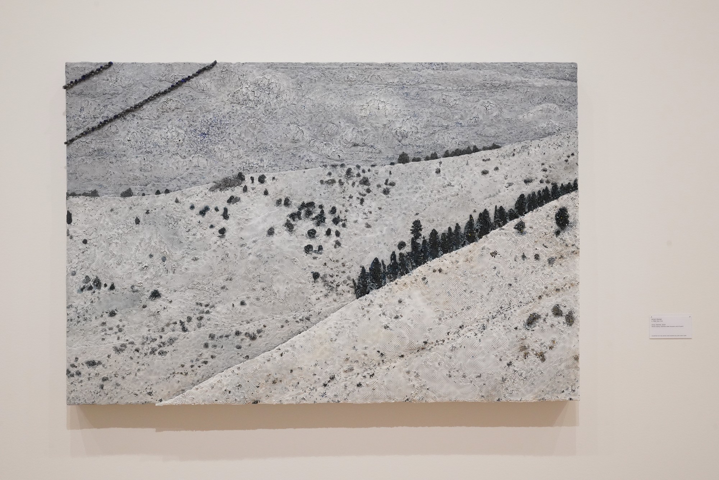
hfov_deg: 39.6
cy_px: 240
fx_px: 999
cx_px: 360
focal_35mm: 50
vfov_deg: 27.0
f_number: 11
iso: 4000
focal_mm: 50
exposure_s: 1/80
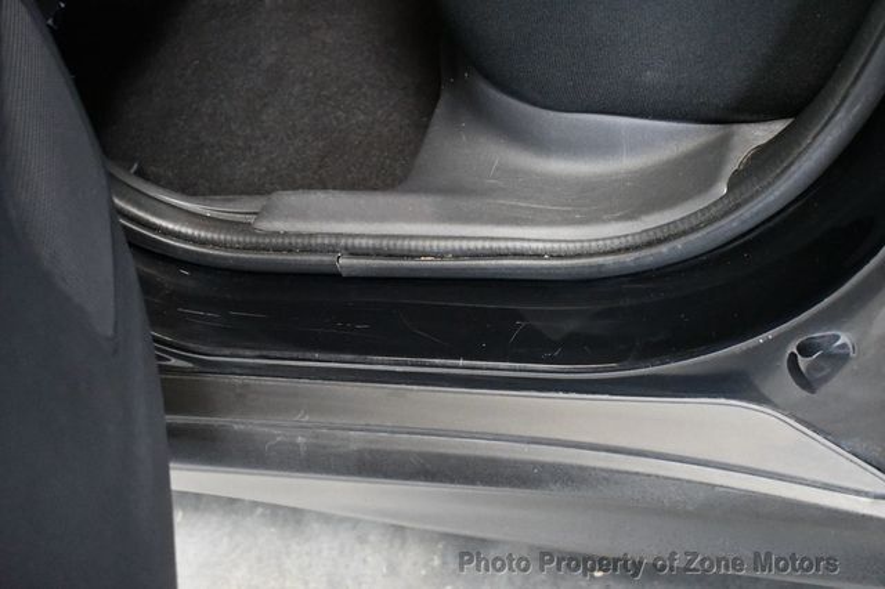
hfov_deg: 38.9
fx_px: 1253
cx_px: 442
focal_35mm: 51
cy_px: 294
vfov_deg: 26.5
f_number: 4.5
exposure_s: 1/60
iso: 11400
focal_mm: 34
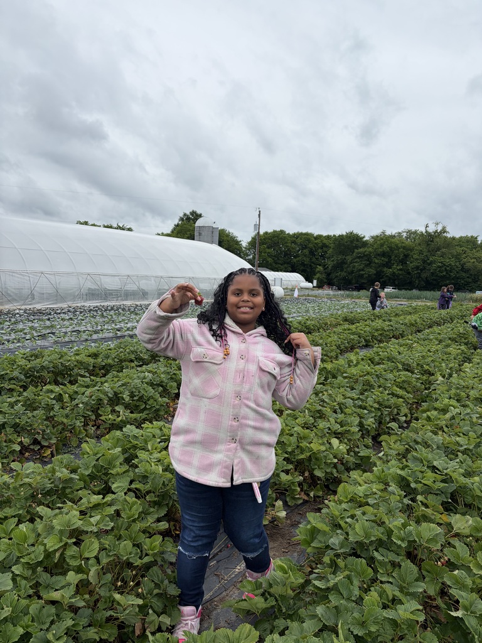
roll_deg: -2.9
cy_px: 322
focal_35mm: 26
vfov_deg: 67.3
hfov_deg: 53.1
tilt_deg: -5.9
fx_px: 483
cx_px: 241
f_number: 1.6
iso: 50
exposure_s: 1/2451
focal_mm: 5.96
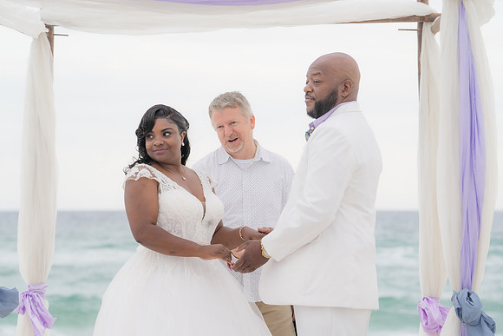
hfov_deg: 12.2
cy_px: 168
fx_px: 2354
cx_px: 252
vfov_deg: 8.2
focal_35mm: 168
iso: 640
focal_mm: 168
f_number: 7.1
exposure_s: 1/320
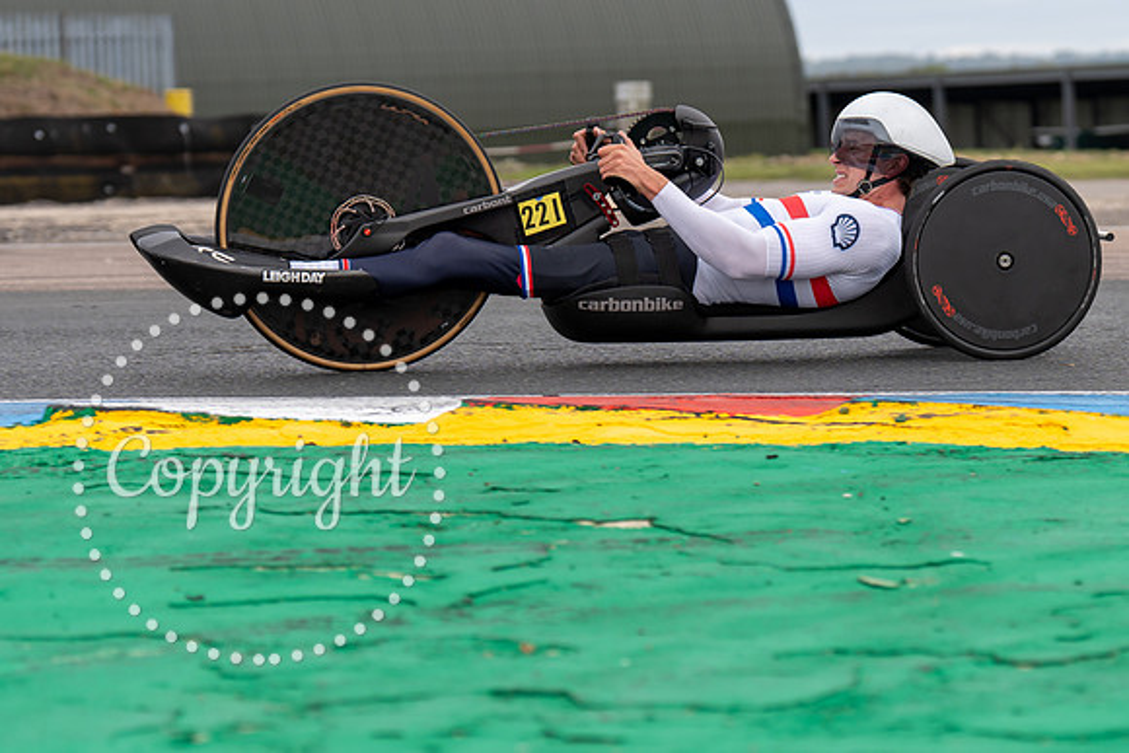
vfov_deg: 9.9
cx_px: 793
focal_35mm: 138
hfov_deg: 14.8
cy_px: 433
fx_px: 4330
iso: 125
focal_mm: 86
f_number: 3.5
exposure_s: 1/1000
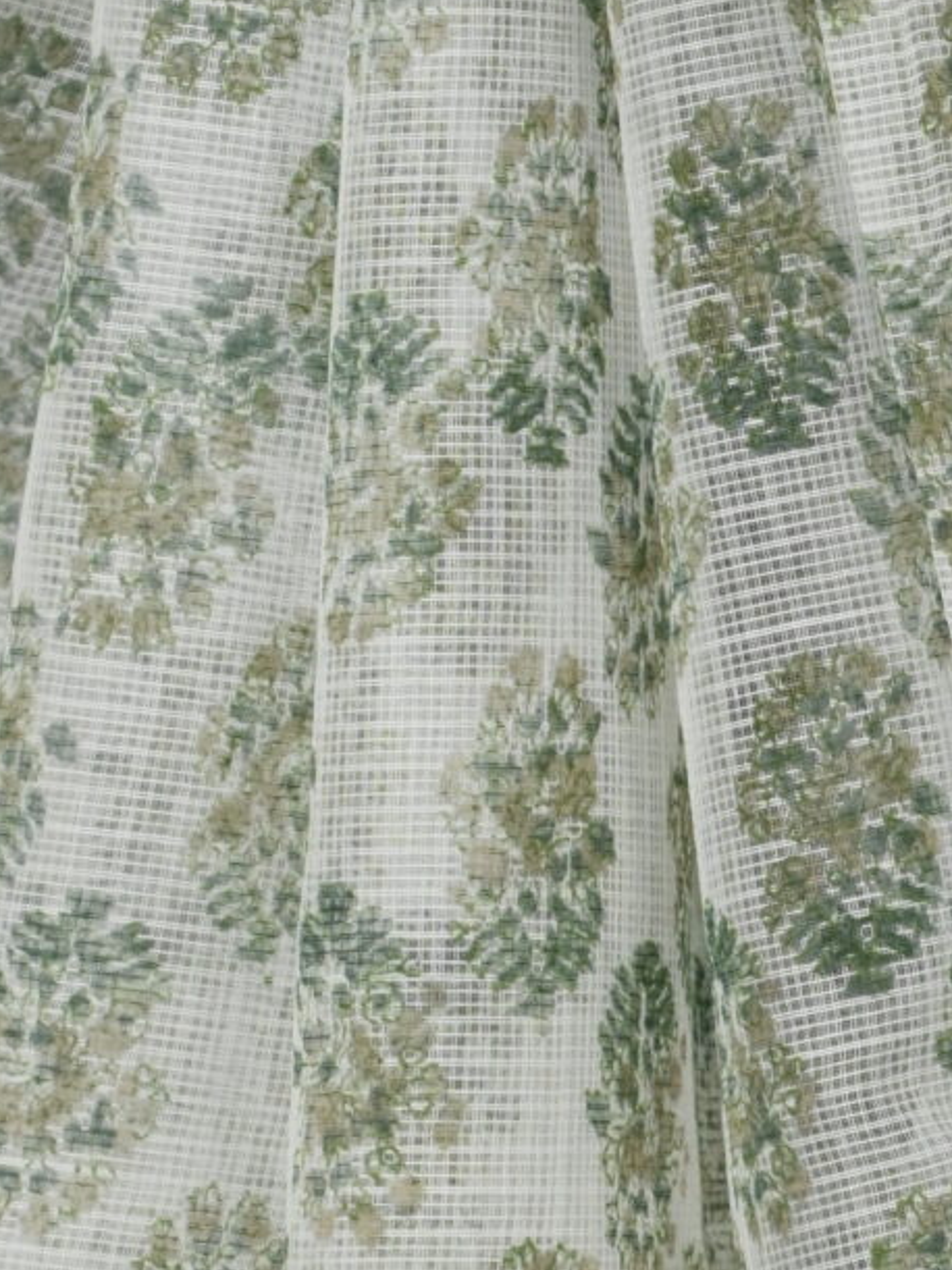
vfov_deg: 4.1
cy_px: 355
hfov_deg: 3.1
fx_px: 17717
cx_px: 1194
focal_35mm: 483
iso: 800
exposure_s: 1/200
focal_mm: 120
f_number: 5
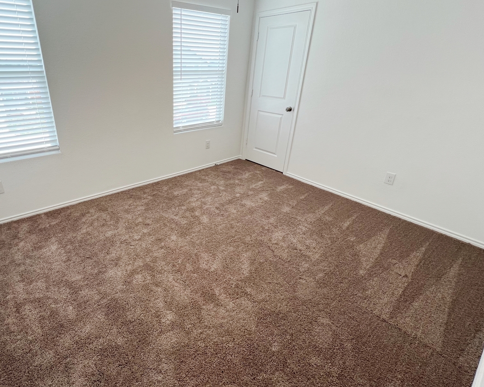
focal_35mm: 17
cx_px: 184
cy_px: 176
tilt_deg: -24.5
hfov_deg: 88.0
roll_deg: -0.6
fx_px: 244
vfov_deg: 76.8
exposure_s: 1/120
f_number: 1.8
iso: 100
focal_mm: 1.57
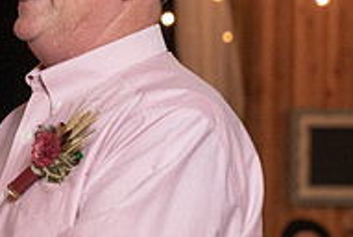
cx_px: -176
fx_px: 2622
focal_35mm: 267
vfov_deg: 5.2
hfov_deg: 7.6
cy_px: 164
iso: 2000
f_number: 4
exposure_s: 1/200
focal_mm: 70
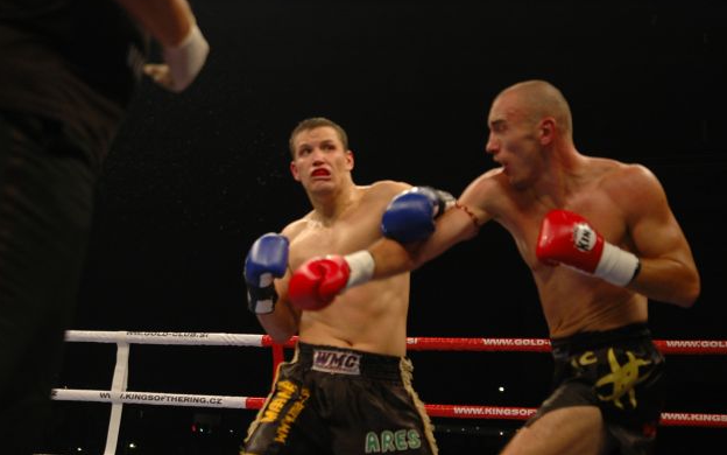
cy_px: 234
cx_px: 364
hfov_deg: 31.5
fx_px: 1288
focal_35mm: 65
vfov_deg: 20.0
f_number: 2.8
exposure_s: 1/400
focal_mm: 42
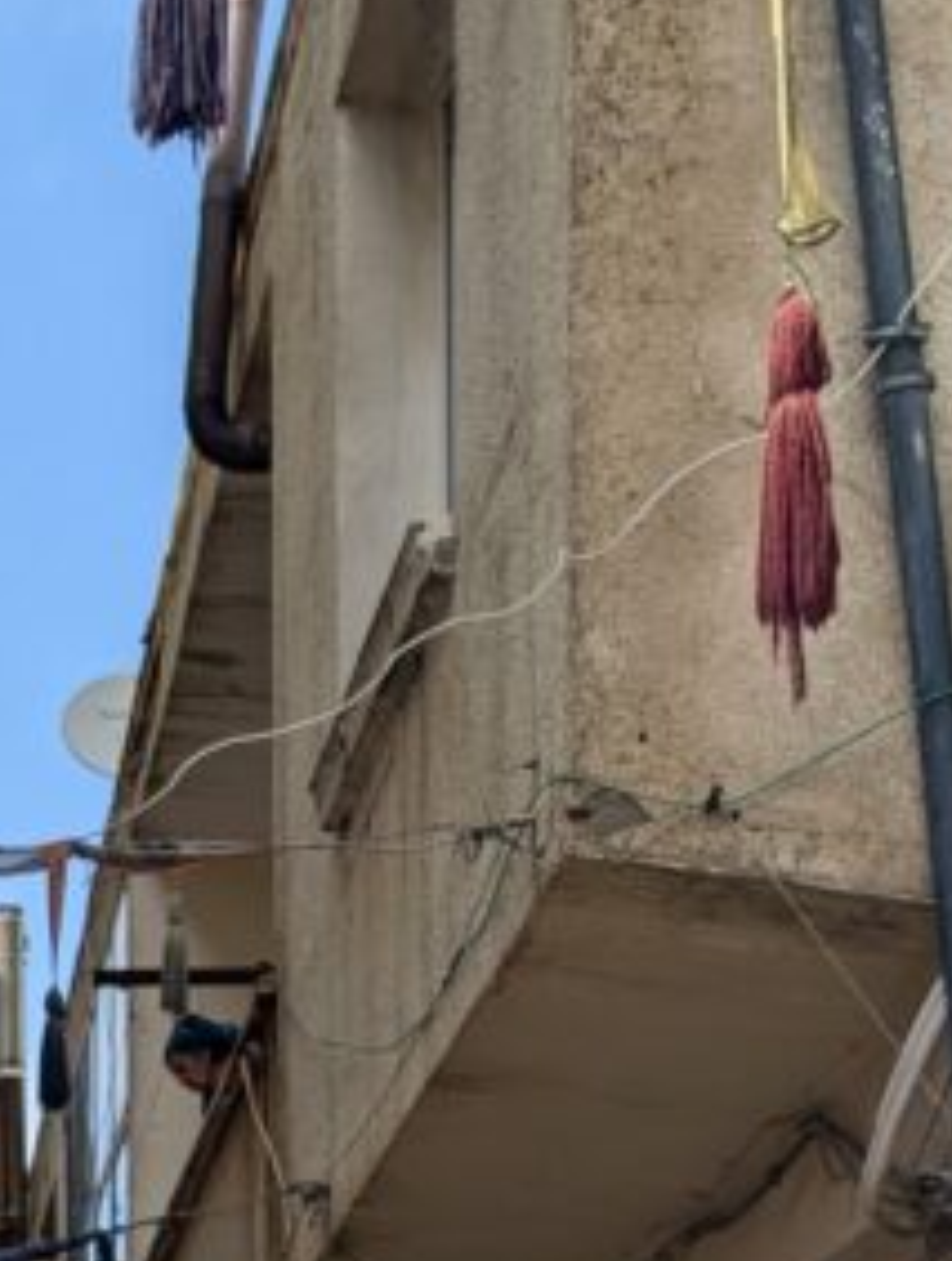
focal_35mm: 87
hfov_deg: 16.2
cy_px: 2111
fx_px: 3176
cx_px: -248
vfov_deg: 18.6
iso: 22
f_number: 1.68
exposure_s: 1/827
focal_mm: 6.9
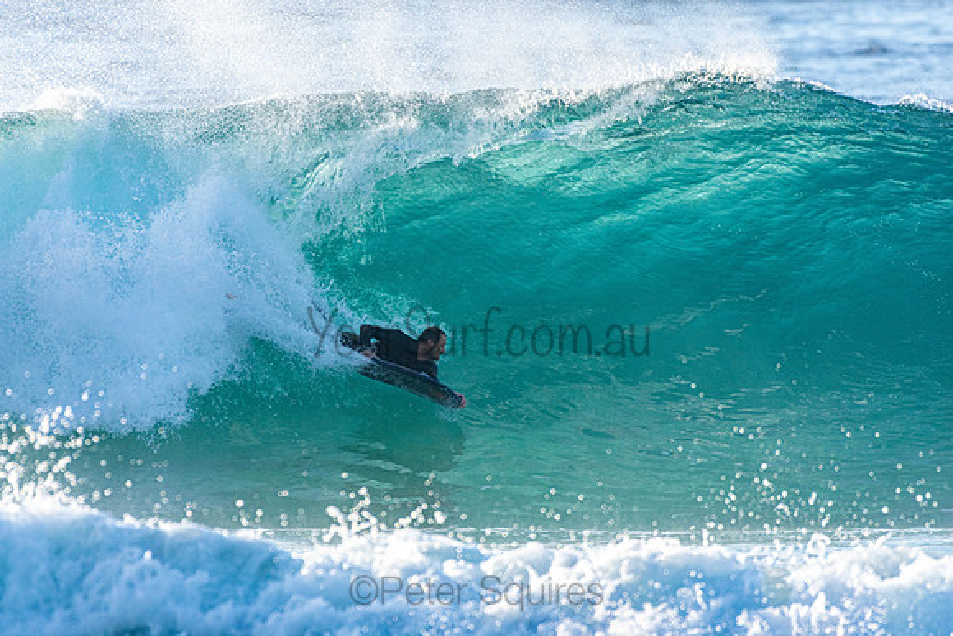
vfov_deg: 1.8
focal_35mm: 750
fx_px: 19858
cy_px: 318
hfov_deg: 2.7
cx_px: 476
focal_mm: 500
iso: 360
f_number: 5.6
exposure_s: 1/1250
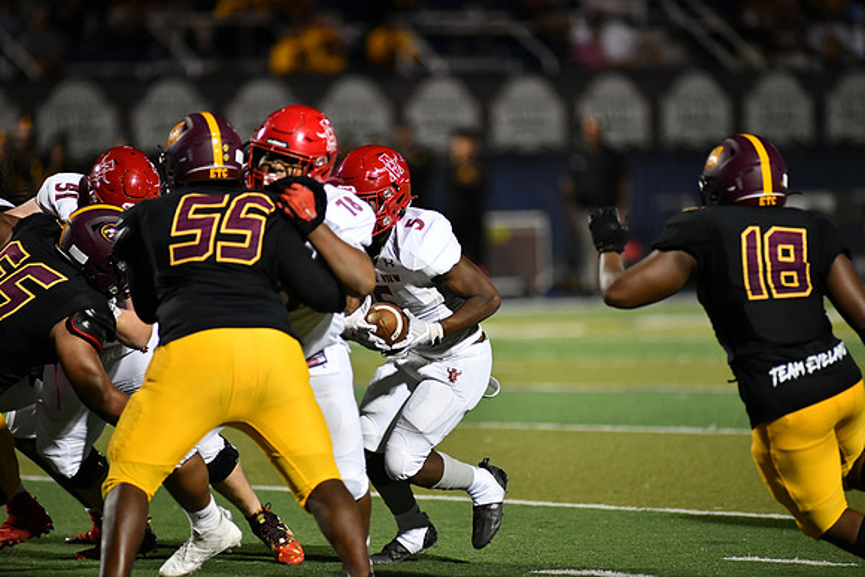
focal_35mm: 300
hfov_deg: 6.9
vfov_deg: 4.6
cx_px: 432
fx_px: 7210
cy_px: 288
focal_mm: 300
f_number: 2.8
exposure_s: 1/1000
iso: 3600
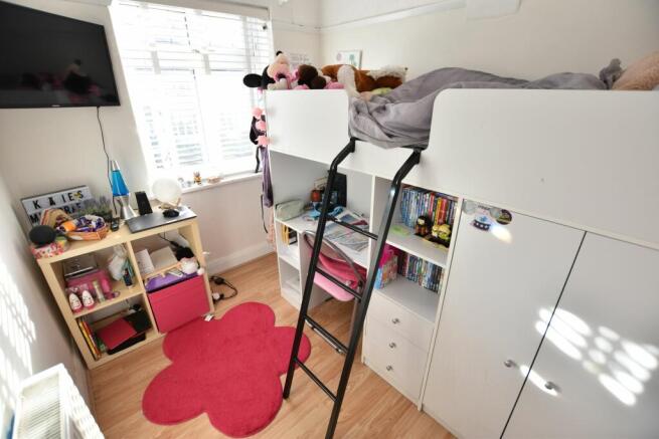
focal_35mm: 15
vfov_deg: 77.4
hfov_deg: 100.4
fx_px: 275
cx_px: 330
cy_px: 220
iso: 100
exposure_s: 1/60
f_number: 4
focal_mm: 10
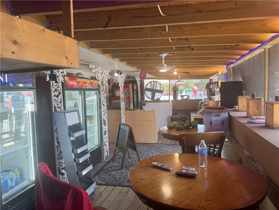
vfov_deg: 56.8
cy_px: 105
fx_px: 193
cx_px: 140
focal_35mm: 24
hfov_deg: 71.6
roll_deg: +1.8
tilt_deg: -4.5
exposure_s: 1/120
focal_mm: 6.76
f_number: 1.78
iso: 160
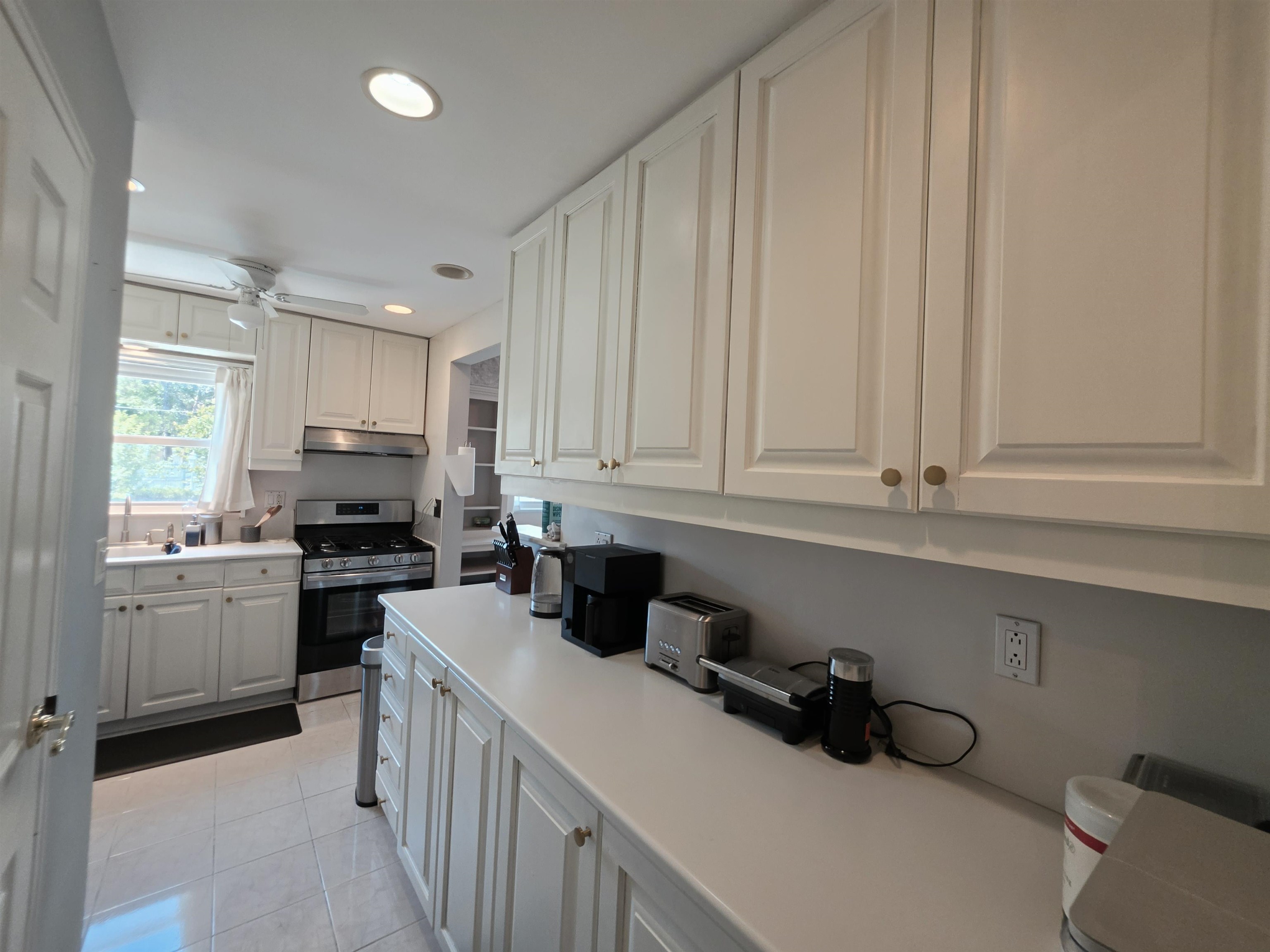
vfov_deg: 89.9
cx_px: 635
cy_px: 476
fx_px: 477
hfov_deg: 106.2
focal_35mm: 13
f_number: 1.9
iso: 100
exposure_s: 1/120
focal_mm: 2.2
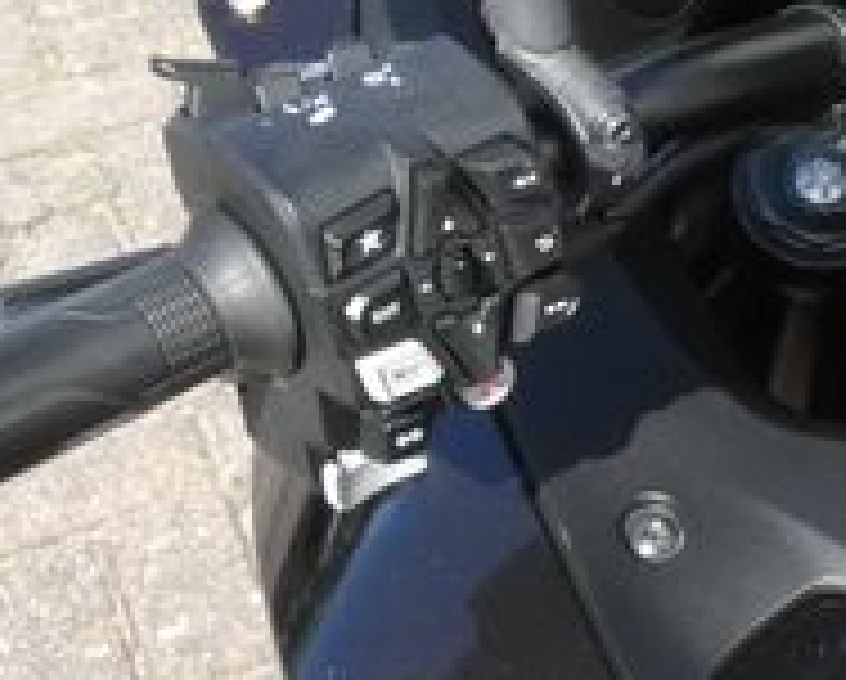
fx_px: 2909
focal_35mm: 116
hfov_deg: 15.4
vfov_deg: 13.3
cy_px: 261
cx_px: 1220
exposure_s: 1/800
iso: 800
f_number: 6.3
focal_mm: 6.2
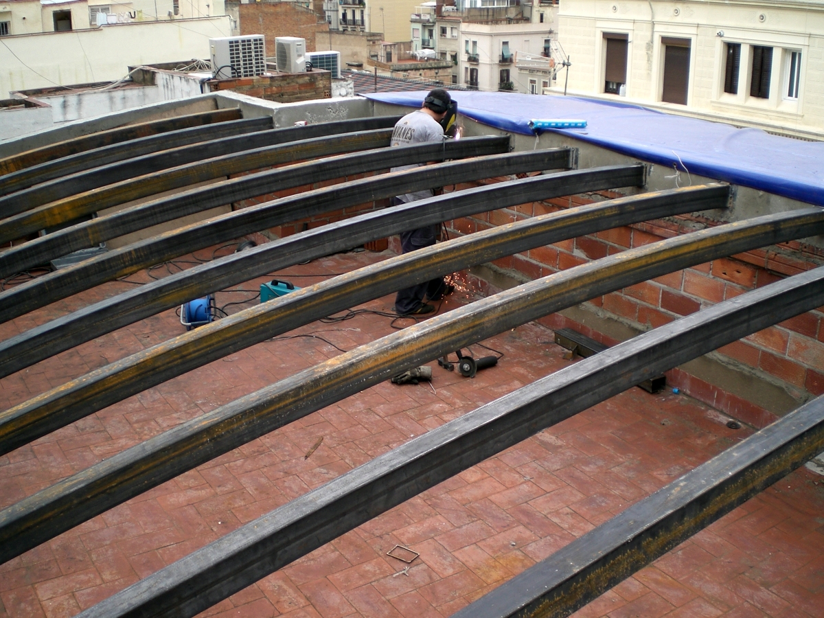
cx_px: 412
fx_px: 905
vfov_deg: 37.7
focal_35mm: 38
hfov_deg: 49.0
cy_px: 309
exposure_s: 1/160
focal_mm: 6.3
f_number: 3.1
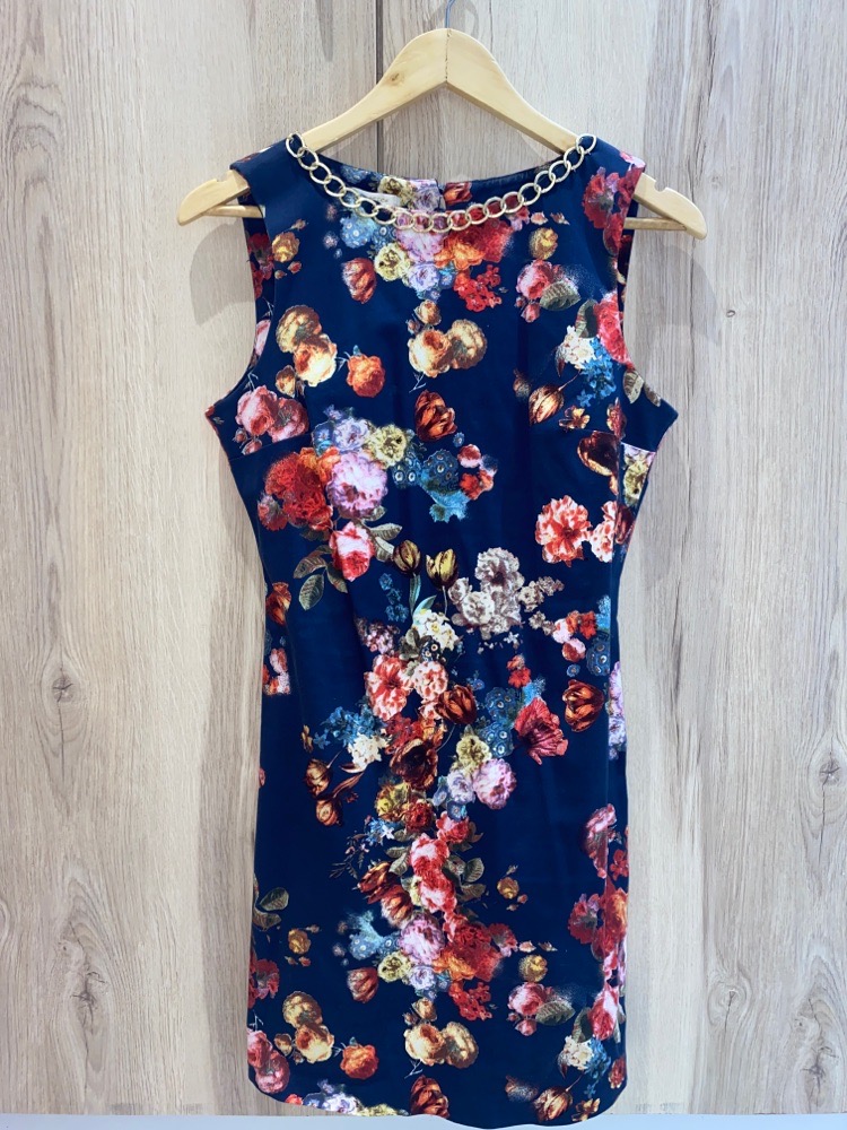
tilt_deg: -7.6
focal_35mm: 26
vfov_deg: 67.3
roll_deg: +0.6
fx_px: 848
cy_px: 565
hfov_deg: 53.1
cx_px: 424
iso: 32
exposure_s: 1/17
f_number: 1.8
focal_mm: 4.25
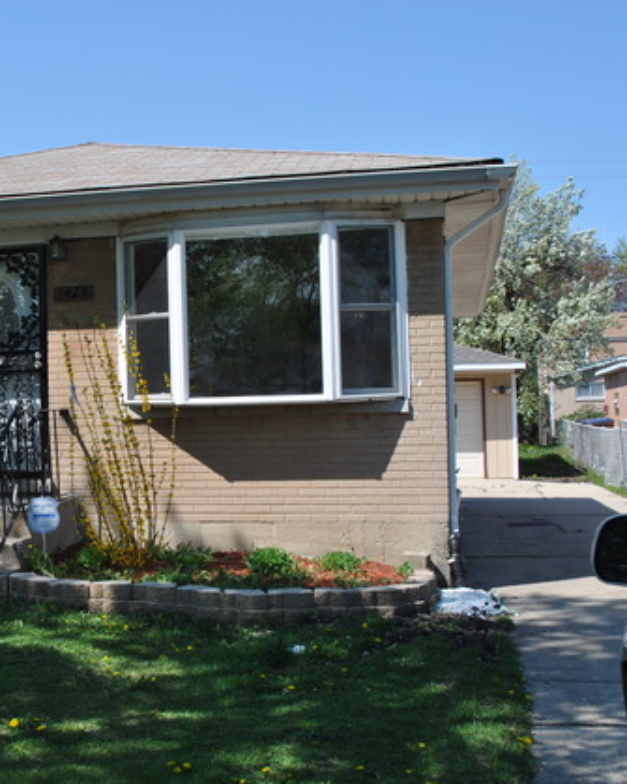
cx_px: 37
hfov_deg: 26.1
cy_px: 395
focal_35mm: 56
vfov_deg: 33.6
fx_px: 1299
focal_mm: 26
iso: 100
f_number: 7.1
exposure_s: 1/250
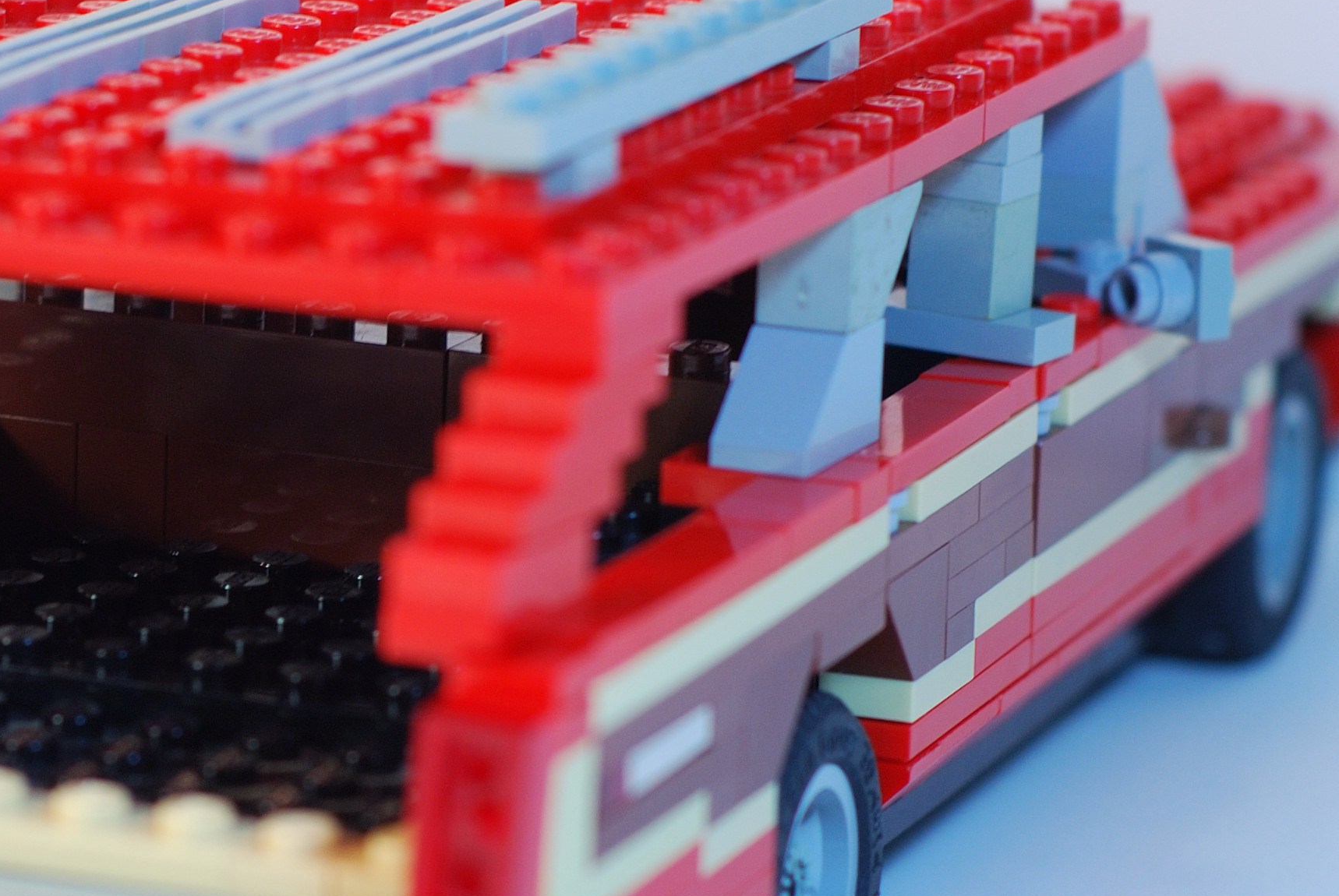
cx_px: 148
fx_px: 6293
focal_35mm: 169
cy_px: 581
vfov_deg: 8.1
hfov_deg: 12.1
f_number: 4
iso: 200
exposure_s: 1/50
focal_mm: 50
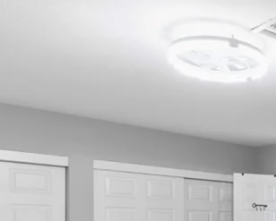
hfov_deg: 27.4
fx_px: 433
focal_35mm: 53
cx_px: 387
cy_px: 232
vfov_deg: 26.7
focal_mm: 17
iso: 400
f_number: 8
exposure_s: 1.3
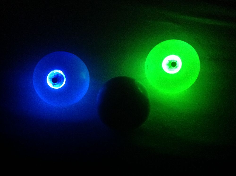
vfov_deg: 40.6
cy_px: 88
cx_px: 118
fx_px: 238
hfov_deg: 52.7
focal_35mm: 35
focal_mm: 4.28
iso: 800
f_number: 2.4
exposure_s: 1/15
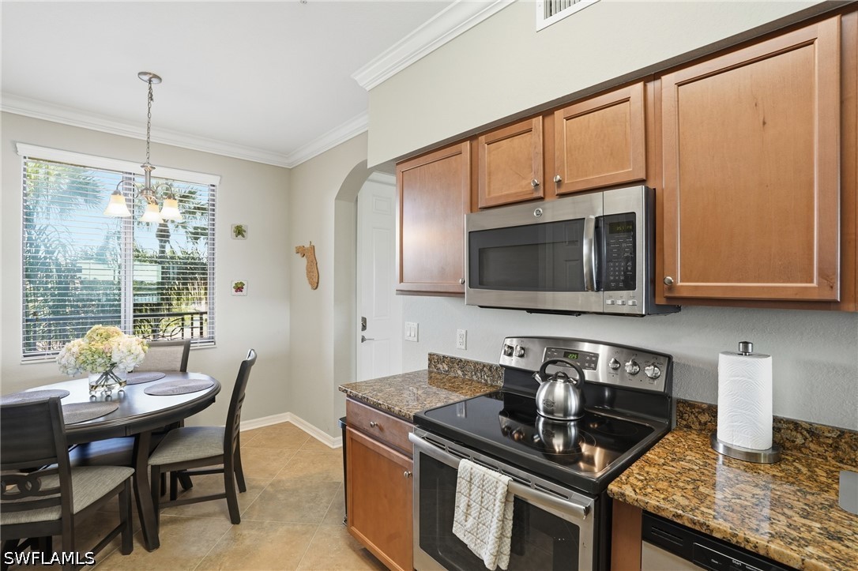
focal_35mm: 16
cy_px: 286
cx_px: 429
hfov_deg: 96.8
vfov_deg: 73.7
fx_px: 381
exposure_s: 1/13
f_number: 9
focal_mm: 16
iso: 200
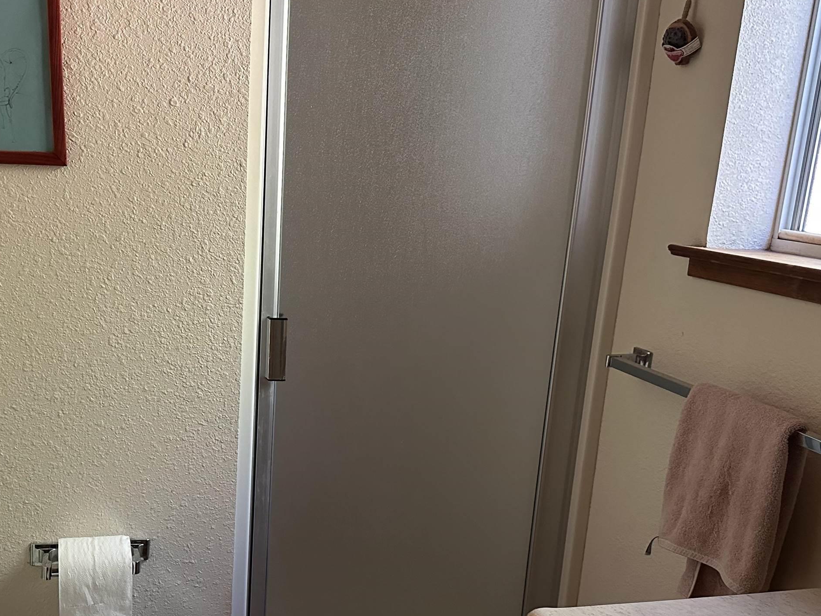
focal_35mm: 39
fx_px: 925
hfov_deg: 47.7
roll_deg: -3.8
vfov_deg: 36.4
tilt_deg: -14.7
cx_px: 341
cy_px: 412
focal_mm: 6.86
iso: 640
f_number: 1.78
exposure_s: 1/60
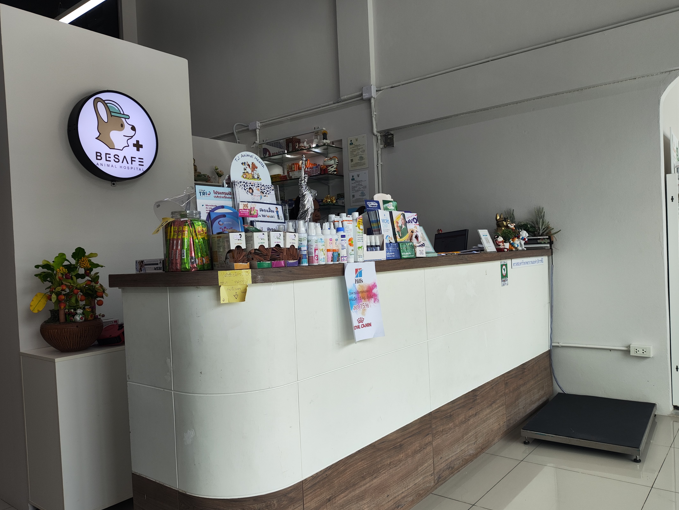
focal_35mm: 26
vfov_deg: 53.1
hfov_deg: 67.3
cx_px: 338
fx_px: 510
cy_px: 271
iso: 50
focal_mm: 4.68
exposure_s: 1/214
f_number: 1.8
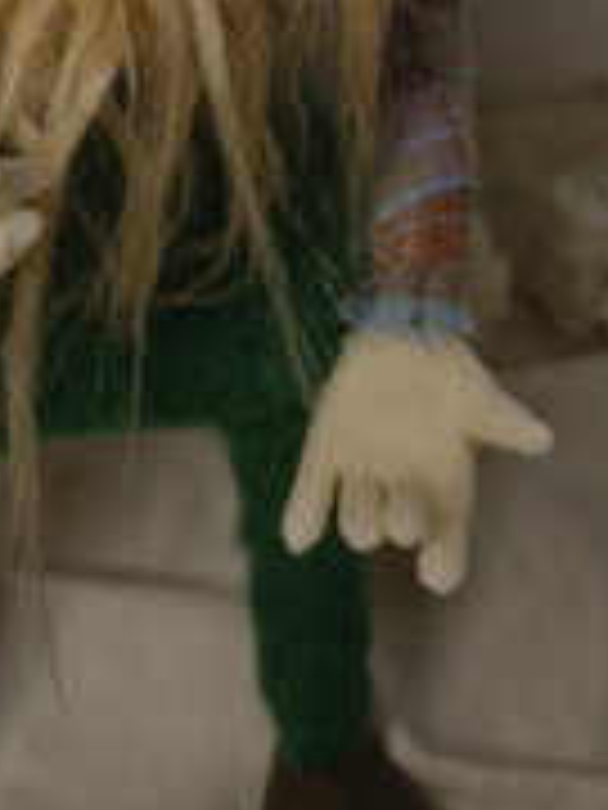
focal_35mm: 71
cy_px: -281
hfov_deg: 20.5
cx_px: 122
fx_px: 1663
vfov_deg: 23.7
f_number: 1.8
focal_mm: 5.56
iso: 100
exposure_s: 1/102
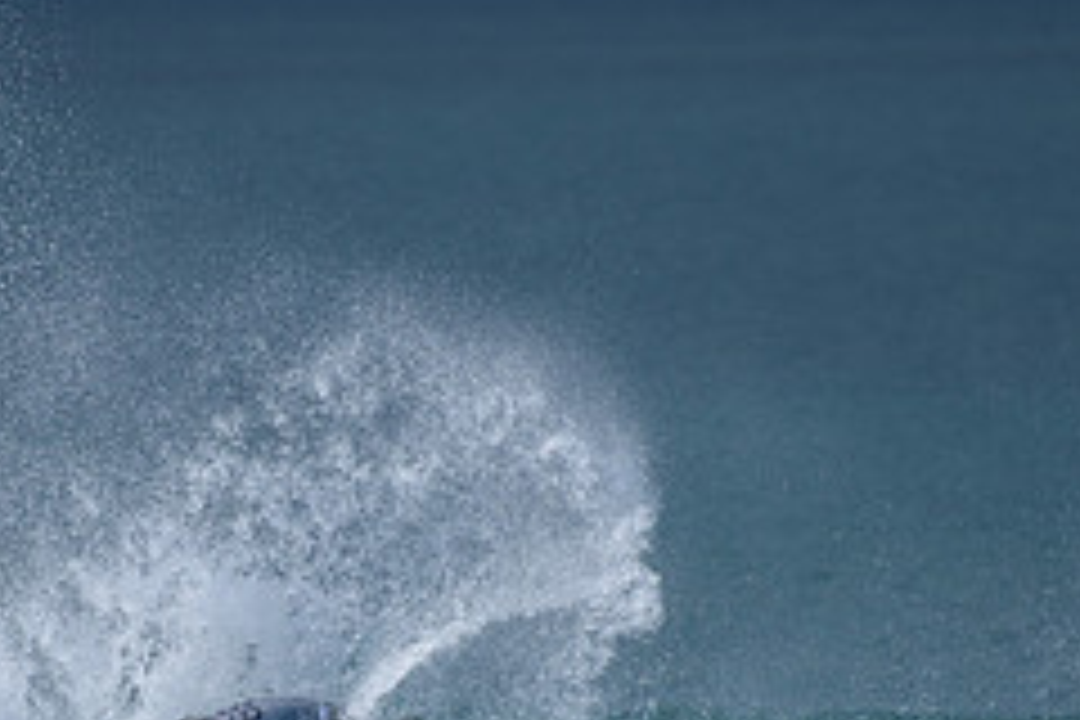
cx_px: 360
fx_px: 36777
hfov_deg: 1.7
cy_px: 749
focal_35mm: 1226
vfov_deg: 1.1
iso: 180
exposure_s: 1/2000
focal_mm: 500
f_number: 5.6
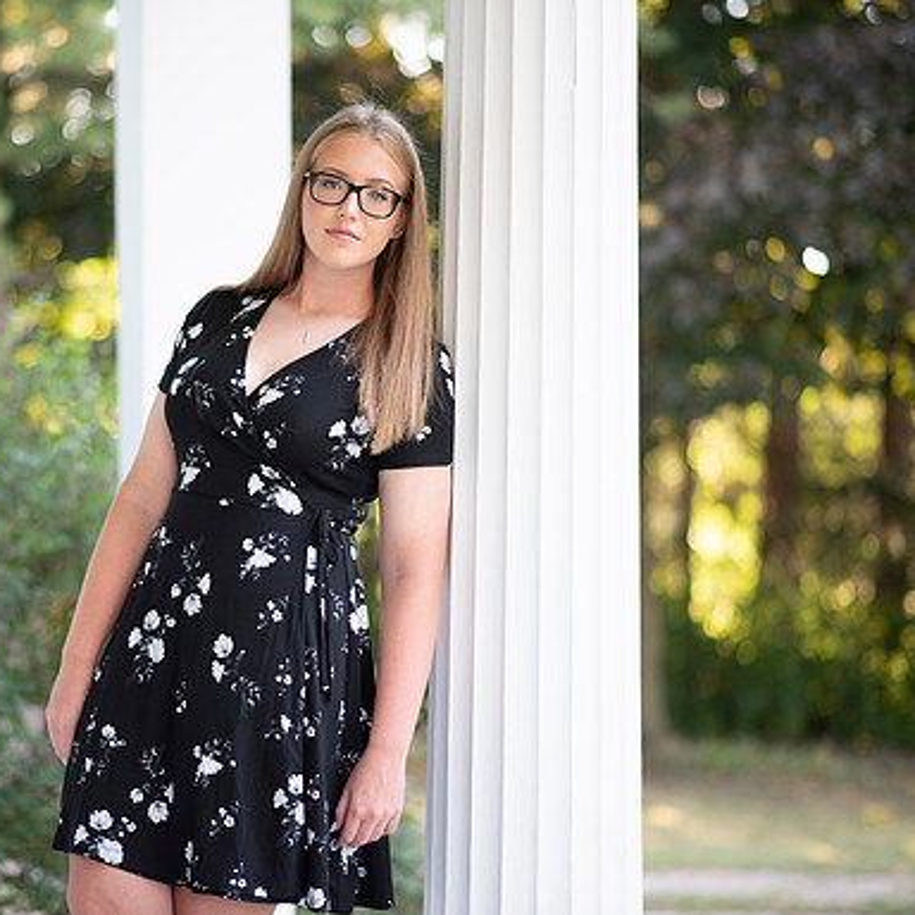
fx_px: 3260
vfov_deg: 16.0
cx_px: 279
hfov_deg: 15.9
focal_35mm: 109
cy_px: 459
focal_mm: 85
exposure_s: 1/250
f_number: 1.8
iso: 125
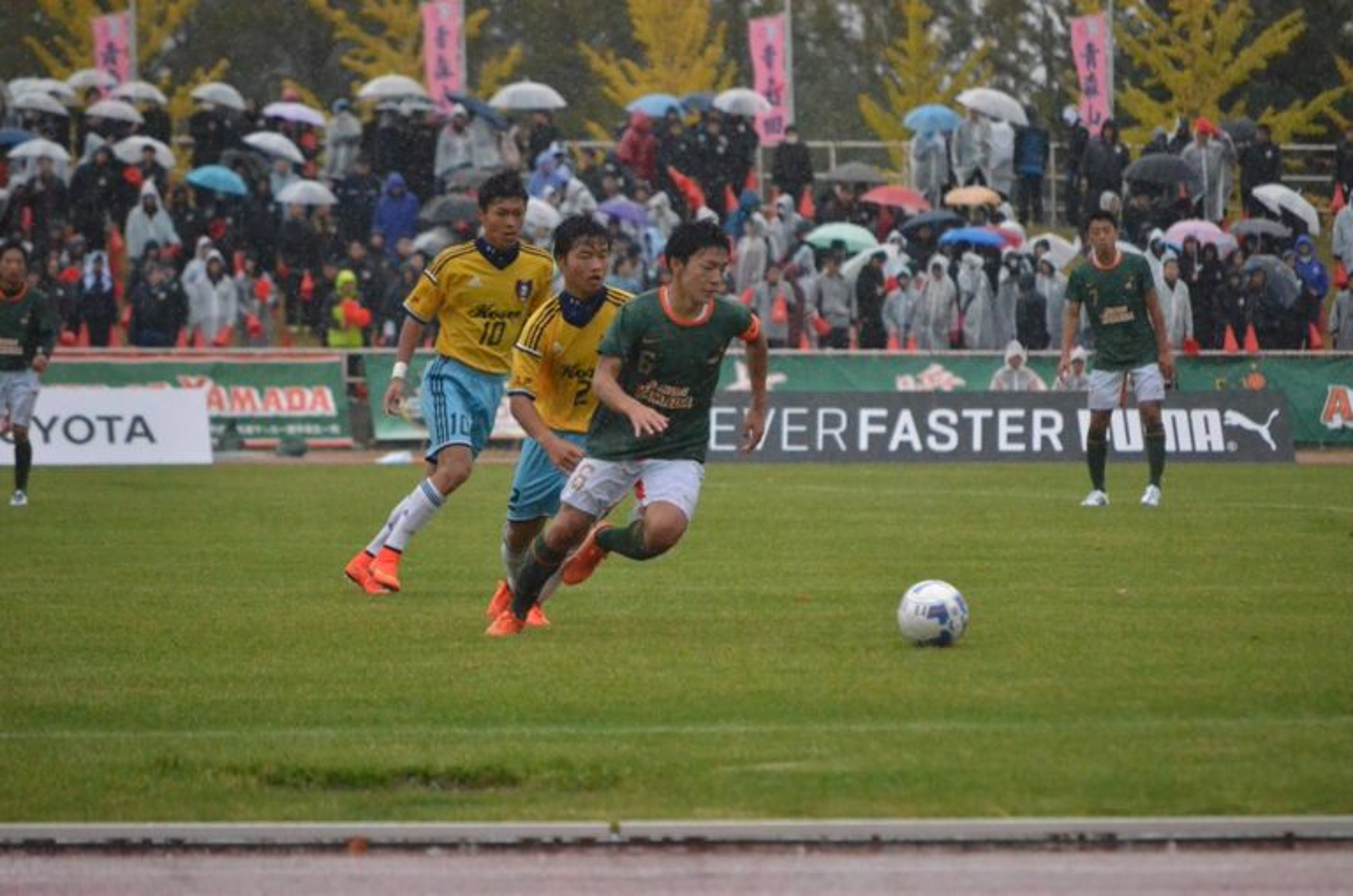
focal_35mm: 262
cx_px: 676
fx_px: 9847
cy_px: 448
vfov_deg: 5.2
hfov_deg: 7.9
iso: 6400
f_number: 5.3
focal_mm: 175
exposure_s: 1/4000
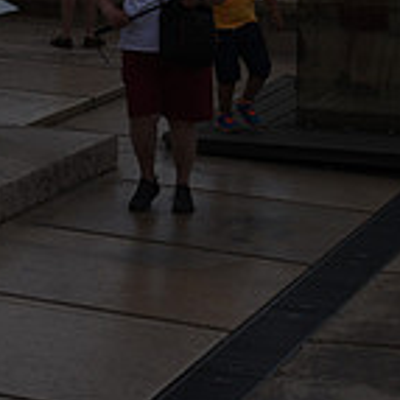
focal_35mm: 155
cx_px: -10
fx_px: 2026
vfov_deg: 11.0
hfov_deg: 11.2
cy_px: -106
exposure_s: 1/125
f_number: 20
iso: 64
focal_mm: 45
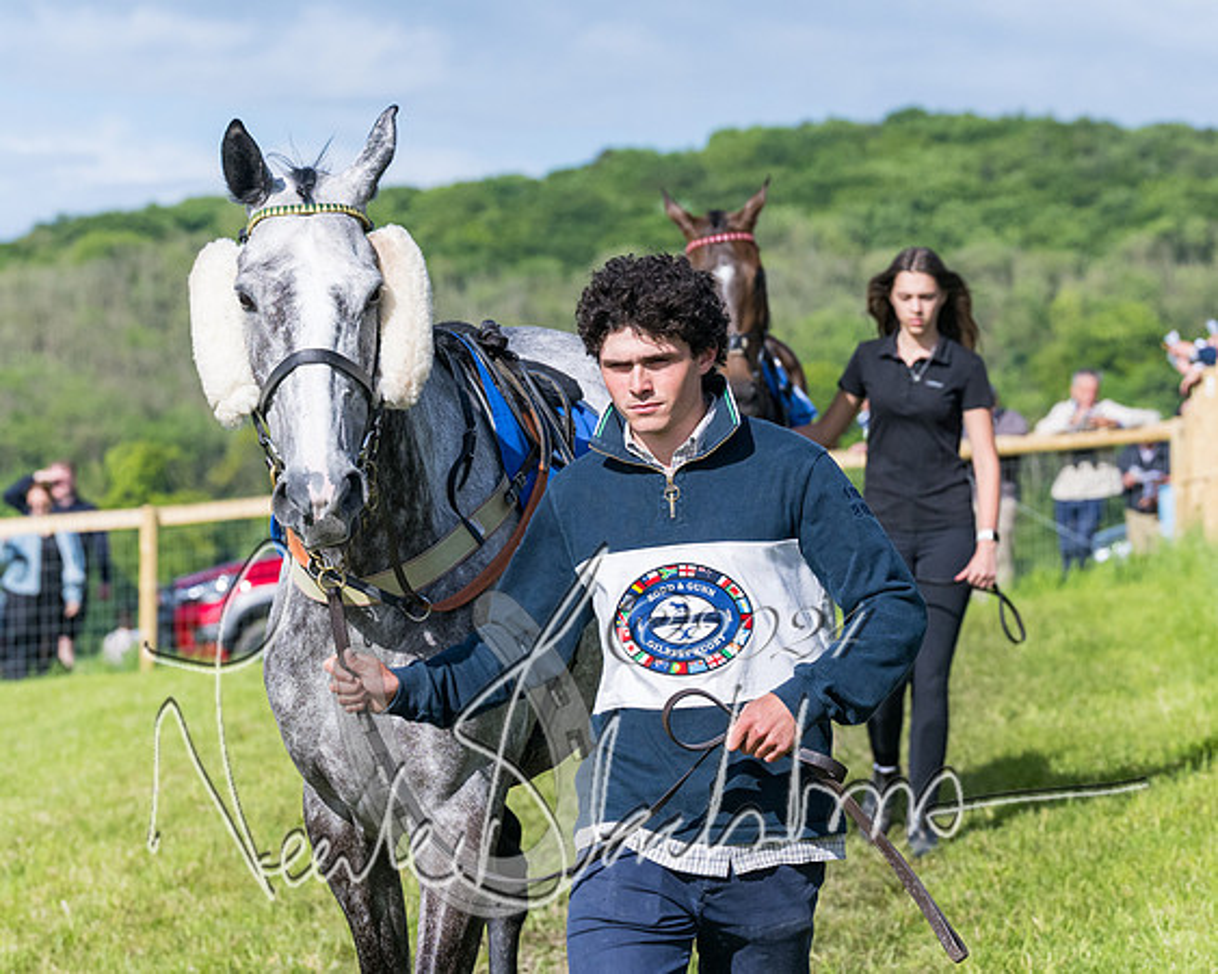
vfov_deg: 7.8
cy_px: 385
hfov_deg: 9.8
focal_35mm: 198
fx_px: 7122
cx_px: 690
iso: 400
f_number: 5
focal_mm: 96
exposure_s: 1/4000
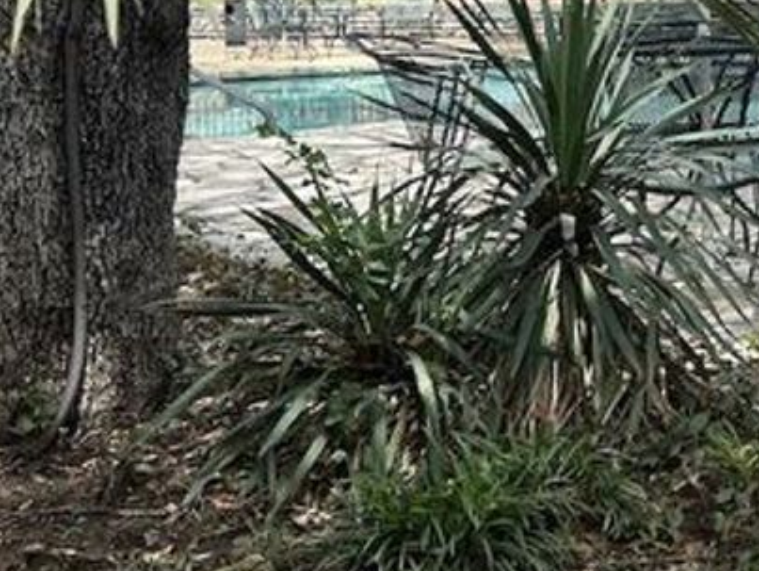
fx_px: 1448
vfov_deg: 21.5
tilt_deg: -1.0
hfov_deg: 26.3
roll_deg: +0.5
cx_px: 902
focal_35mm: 66
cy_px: -8
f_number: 1.5
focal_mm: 5.7
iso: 50
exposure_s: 1/1838
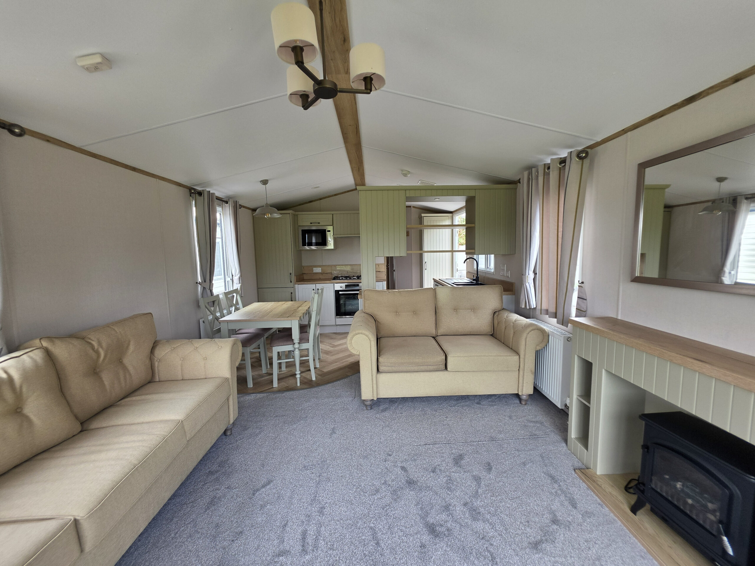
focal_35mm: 13
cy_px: 283
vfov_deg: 89.9
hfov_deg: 106.2
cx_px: 378
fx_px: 284
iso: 64
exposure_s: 1/100
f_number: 1.9
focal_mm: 2.2
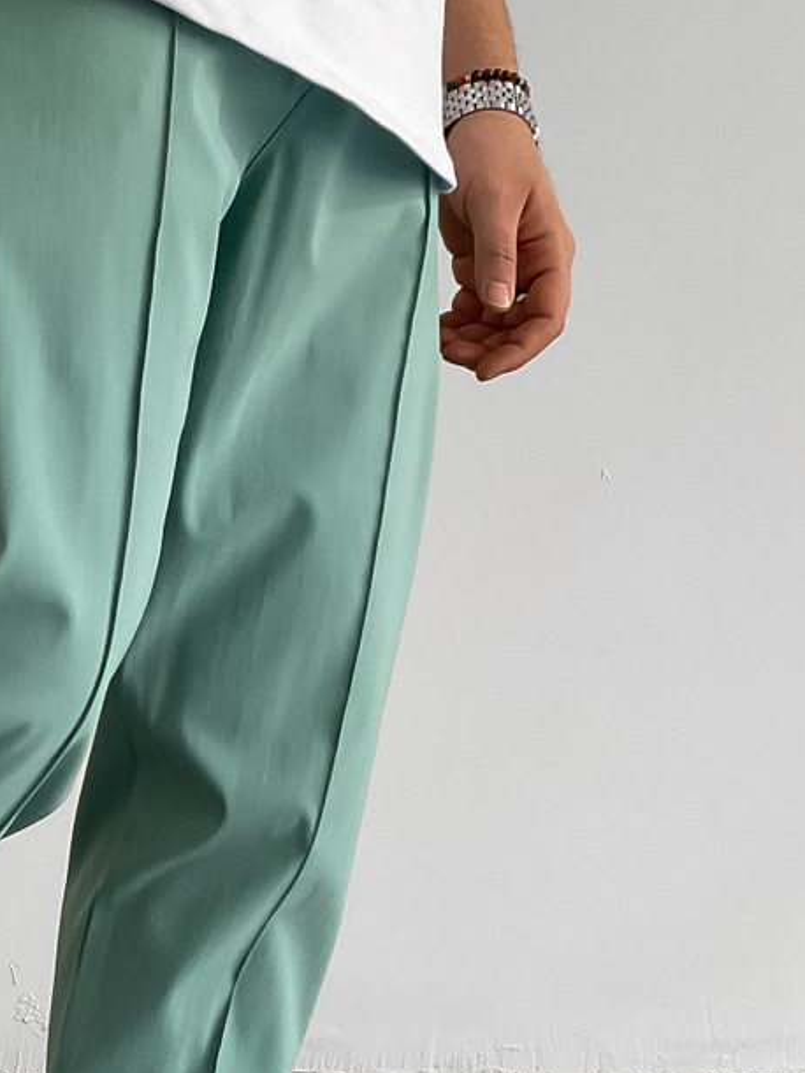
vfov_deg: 25.5
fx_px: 2357
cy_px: 757
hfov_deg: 19.0
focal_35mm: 76
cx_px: 53
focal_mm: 3
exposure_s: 1/100
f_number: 1.8
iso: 64
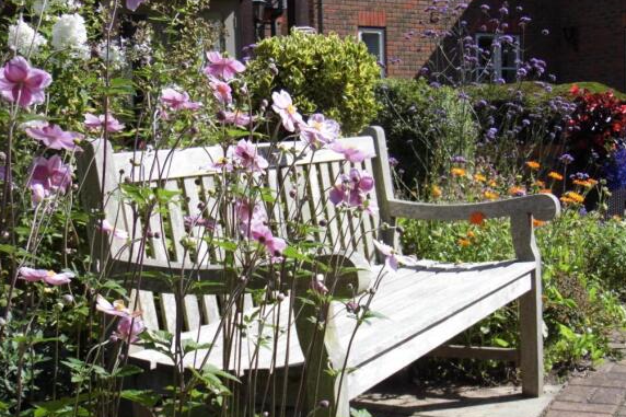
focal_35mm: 53
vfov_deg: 25.5
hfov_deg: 37.5
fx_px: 921
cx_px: 310
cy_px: 213
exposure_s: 1/800
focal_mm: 9
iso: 100
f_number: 3.5
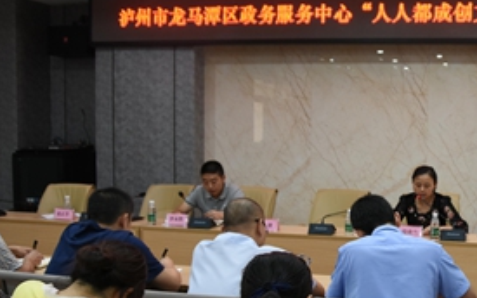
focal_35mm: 50
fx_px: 650
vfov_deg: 25.7
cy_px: 193
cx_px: 404
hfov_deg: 38.3
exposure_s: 1/60
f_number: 4
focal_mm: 18
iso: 800
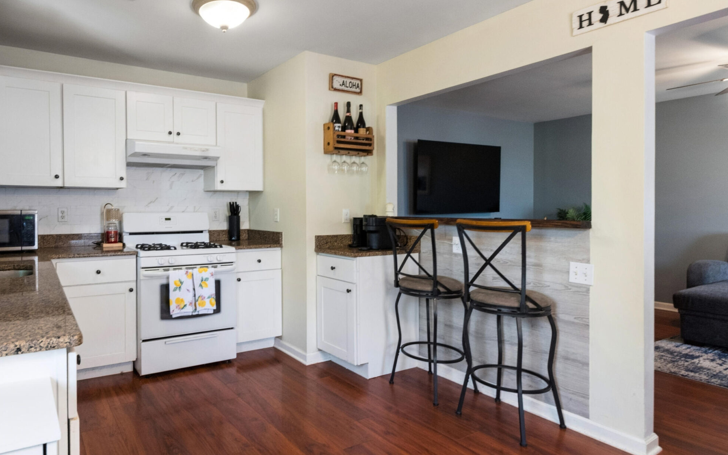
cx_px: 261
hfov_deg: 83.0
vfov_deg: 58.5
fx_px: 397
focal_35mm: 20
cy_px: 157
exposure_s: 1/40
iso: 800
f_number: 7.1
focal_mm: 15
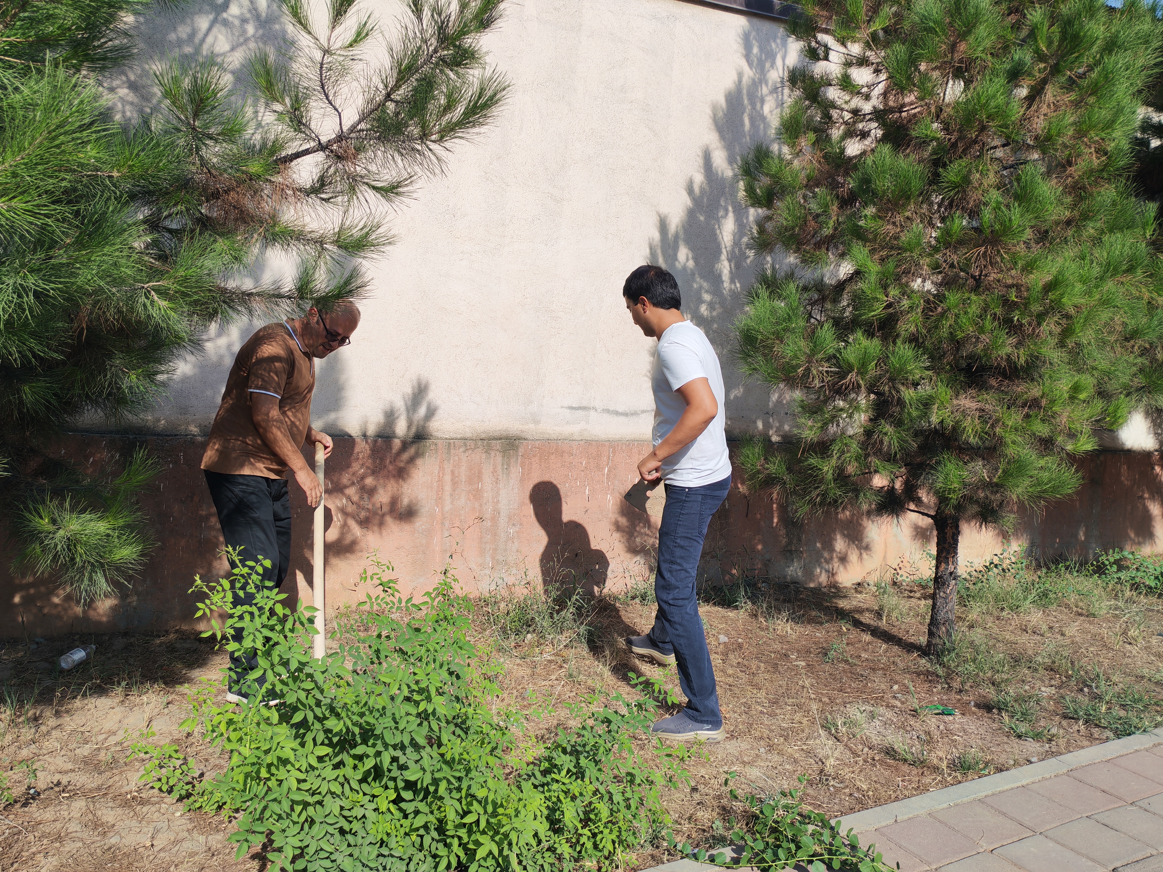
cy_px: 436
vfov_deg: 51.4
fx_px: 907
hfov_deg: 65.3
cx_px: 582
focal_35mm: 27
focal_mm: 6.12
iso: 50
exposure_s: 1/930
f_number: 1.9
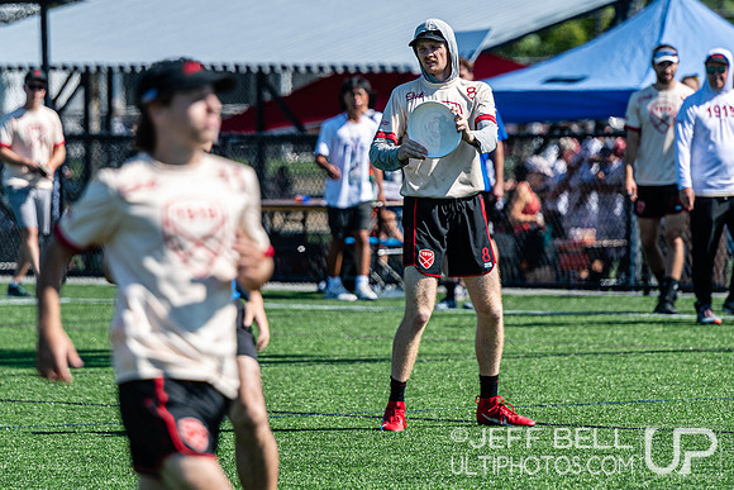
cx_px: 367
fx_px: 8481
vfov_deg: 3.3
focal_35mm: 416
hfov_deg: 5.0
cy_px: 176
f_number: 3.2
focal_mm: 200
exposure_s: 1/1600
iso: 100
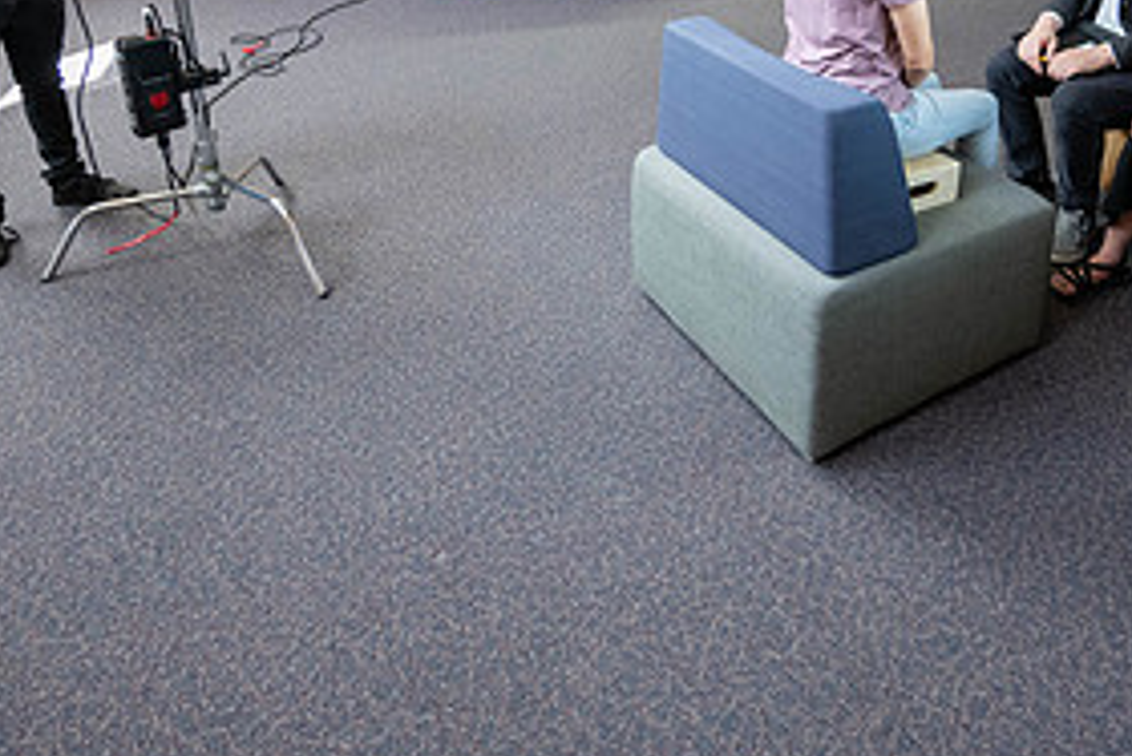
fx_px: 912
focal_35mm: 29
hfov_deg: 62.4
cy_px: 42
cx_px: 736
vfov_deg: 40.7
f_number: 4
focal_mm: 14
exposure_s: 1/125
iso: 1600
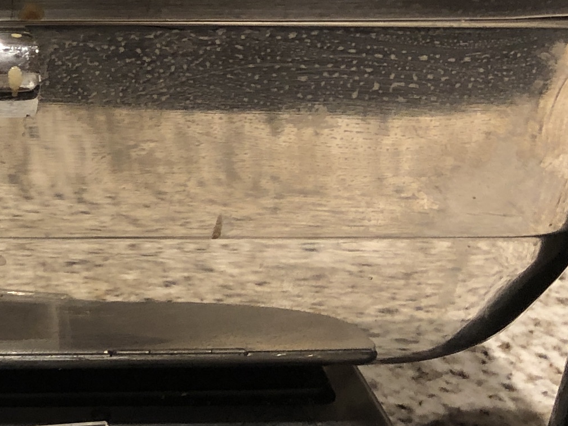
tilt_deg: -28.1
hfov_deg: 15.9
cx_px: -330
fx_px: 1838
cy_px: 76
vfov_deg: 13.2
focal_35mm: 112
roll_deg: -1.9
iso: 40
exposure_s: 1/20
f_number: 1.8
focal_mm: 3.99
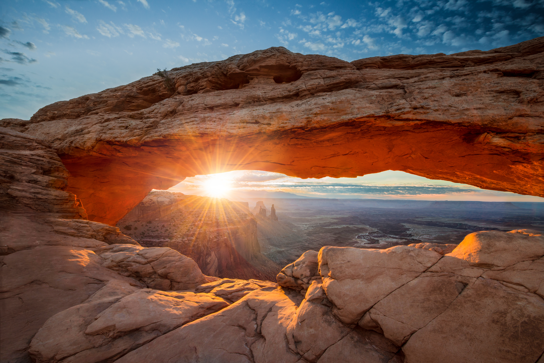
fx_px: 212
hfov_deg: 104.2
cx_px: 272
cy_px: 182
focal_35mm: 14
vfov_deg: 81.2
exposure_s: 1/4
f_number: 16
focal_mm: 14
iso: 200
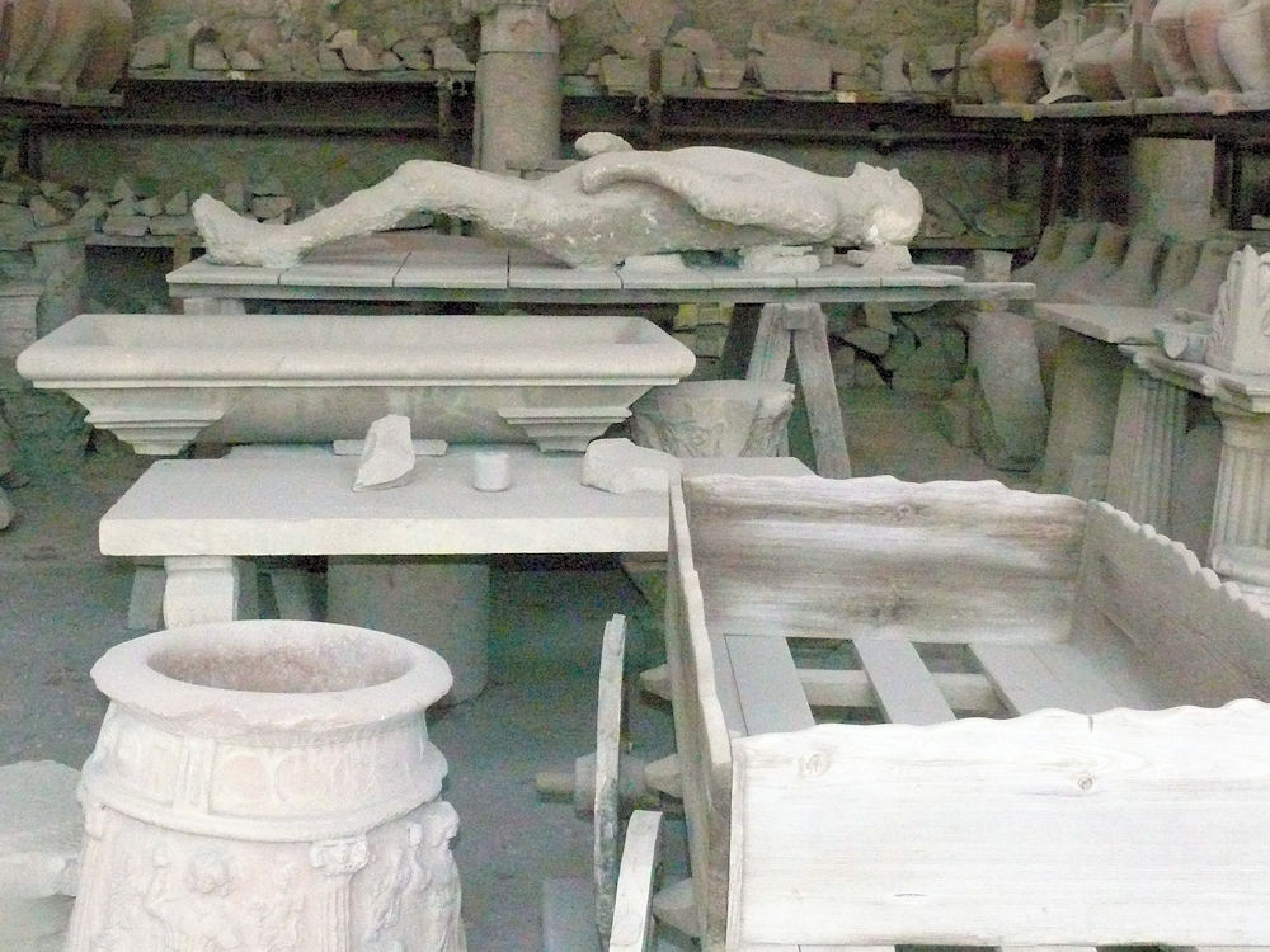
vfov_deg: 40.7
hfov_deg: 52.6
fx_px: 1284
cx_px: 635
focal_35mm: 35
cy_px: 476
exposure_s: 1/320
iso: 1600
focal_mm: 7.4
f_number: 5.6
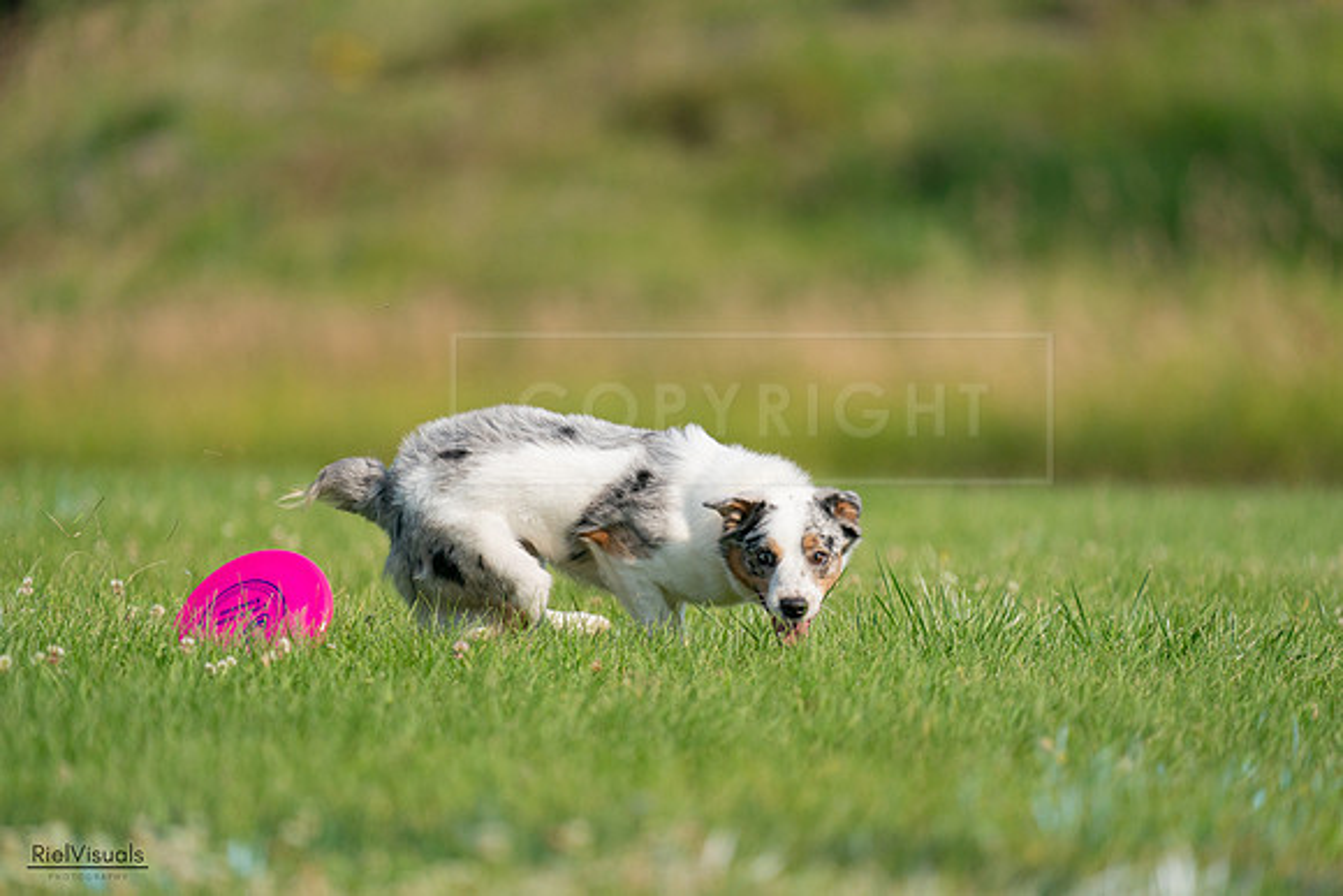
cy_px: 448
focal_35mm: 600
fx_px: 22388
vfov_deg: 2.3
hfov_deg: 3.4
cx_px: 672
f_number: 6.3
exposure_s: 1/4000
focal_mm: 600
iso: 1000
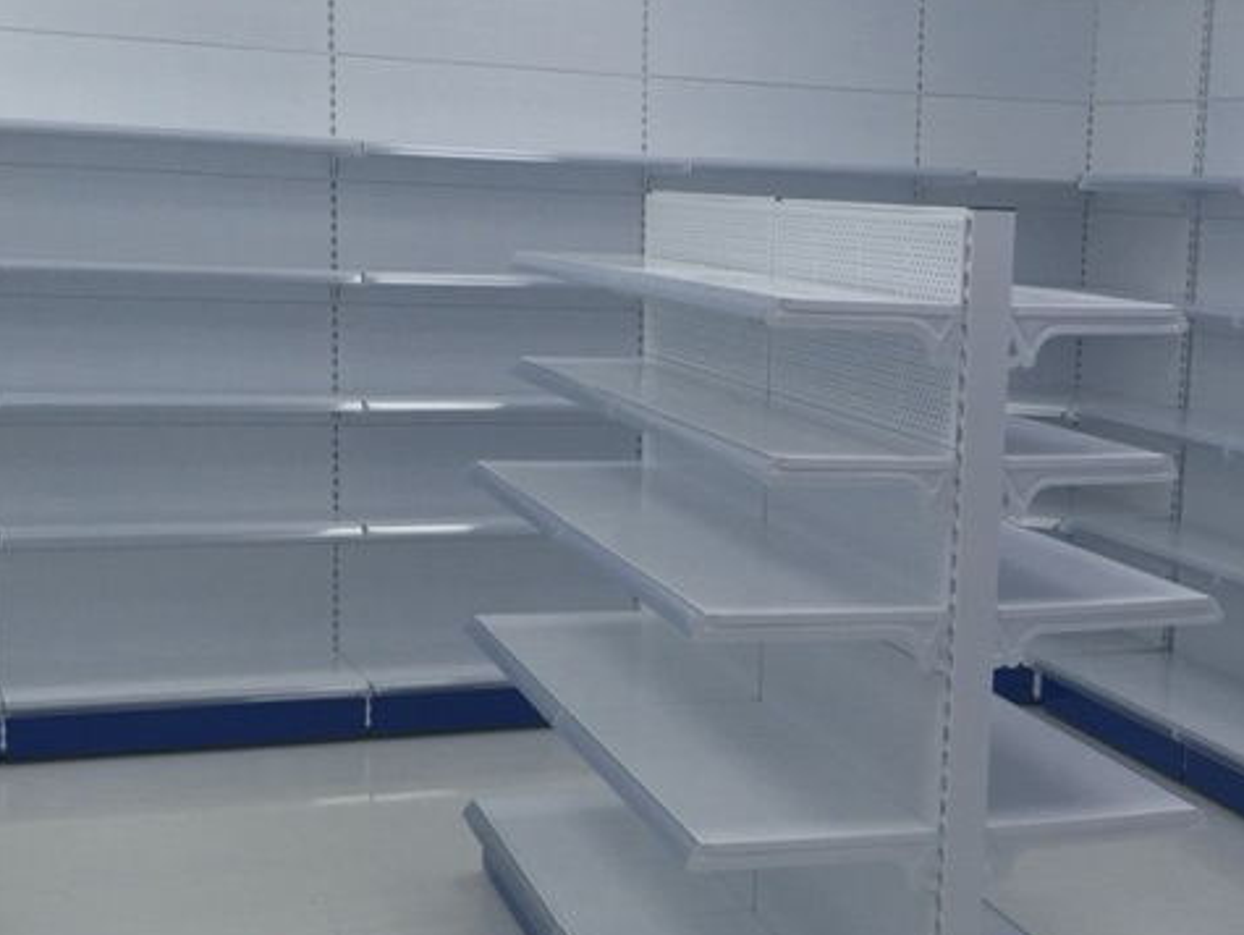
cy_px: 553
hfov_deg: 31.1
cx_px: 924
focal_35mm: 61
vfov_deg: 24.0
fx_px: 2194
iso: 25
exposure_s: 1/100
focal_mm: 4.15
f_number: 2.2
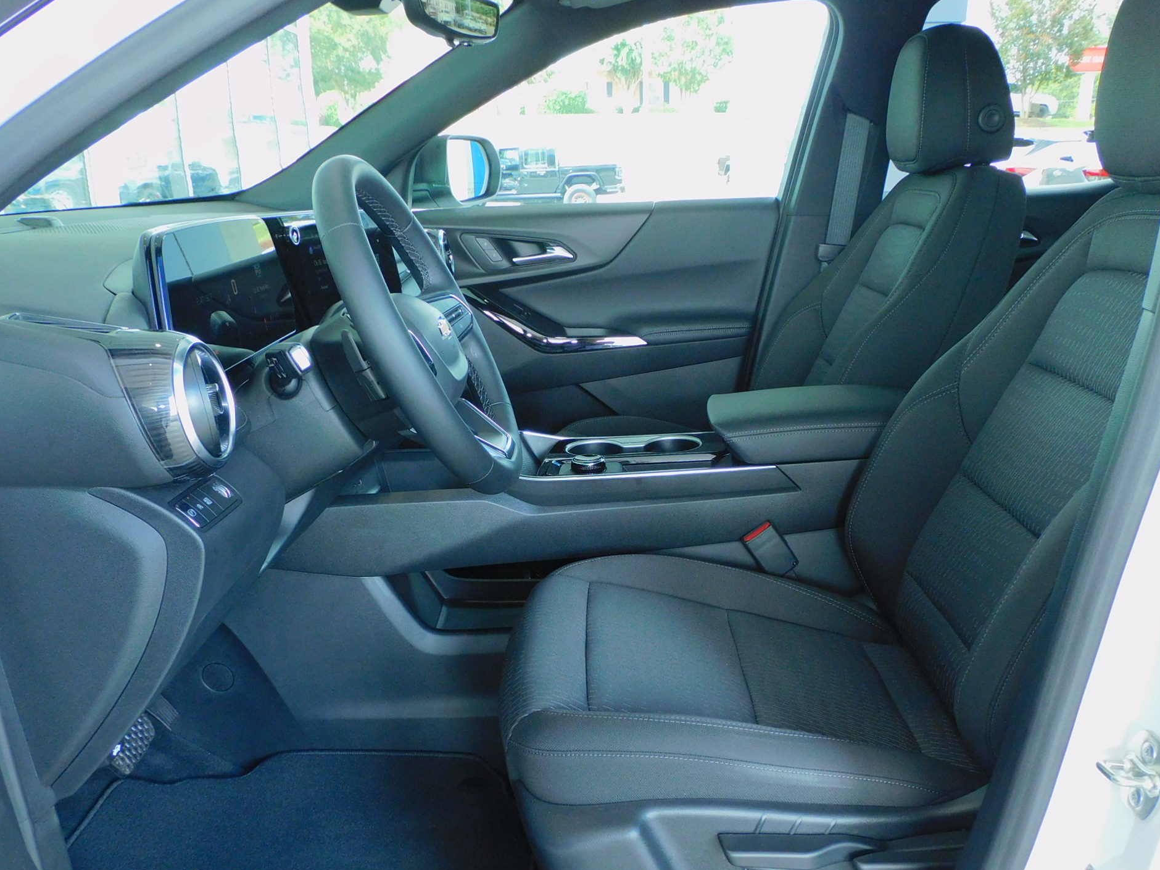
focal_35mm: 29
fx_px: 972
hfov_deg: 61.7
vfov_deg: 48.0
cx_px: 572
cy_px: 505
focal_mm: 4.3
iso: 200
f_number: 3.3
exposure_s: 1/30
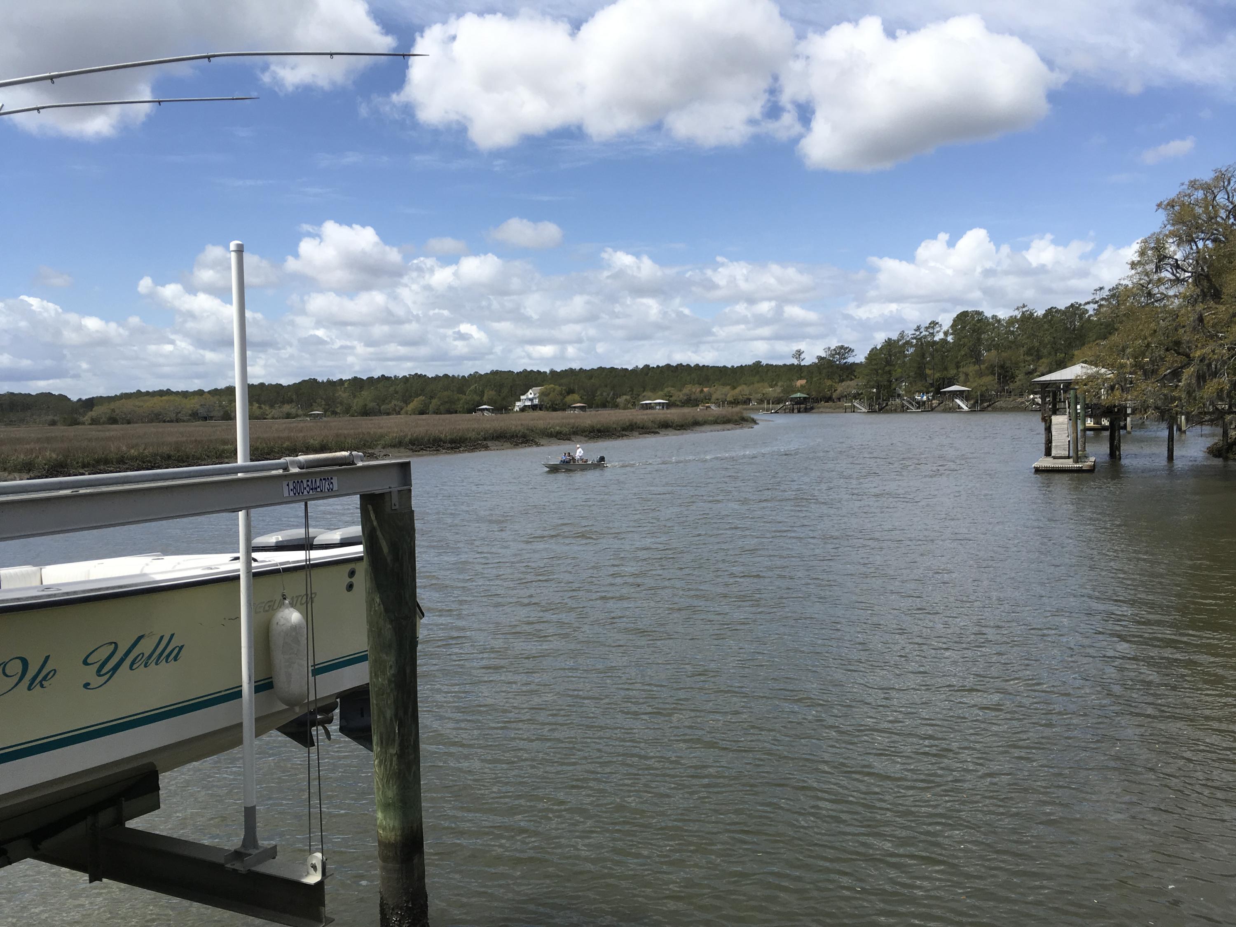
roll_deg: +1.0
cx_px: 618
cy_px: 464
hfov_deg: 61.7
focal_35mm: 29
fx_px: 1035
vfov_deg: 48.2
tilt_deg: -4.4
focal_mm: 4.15
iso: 25
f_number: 2.2
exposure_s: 1/1923
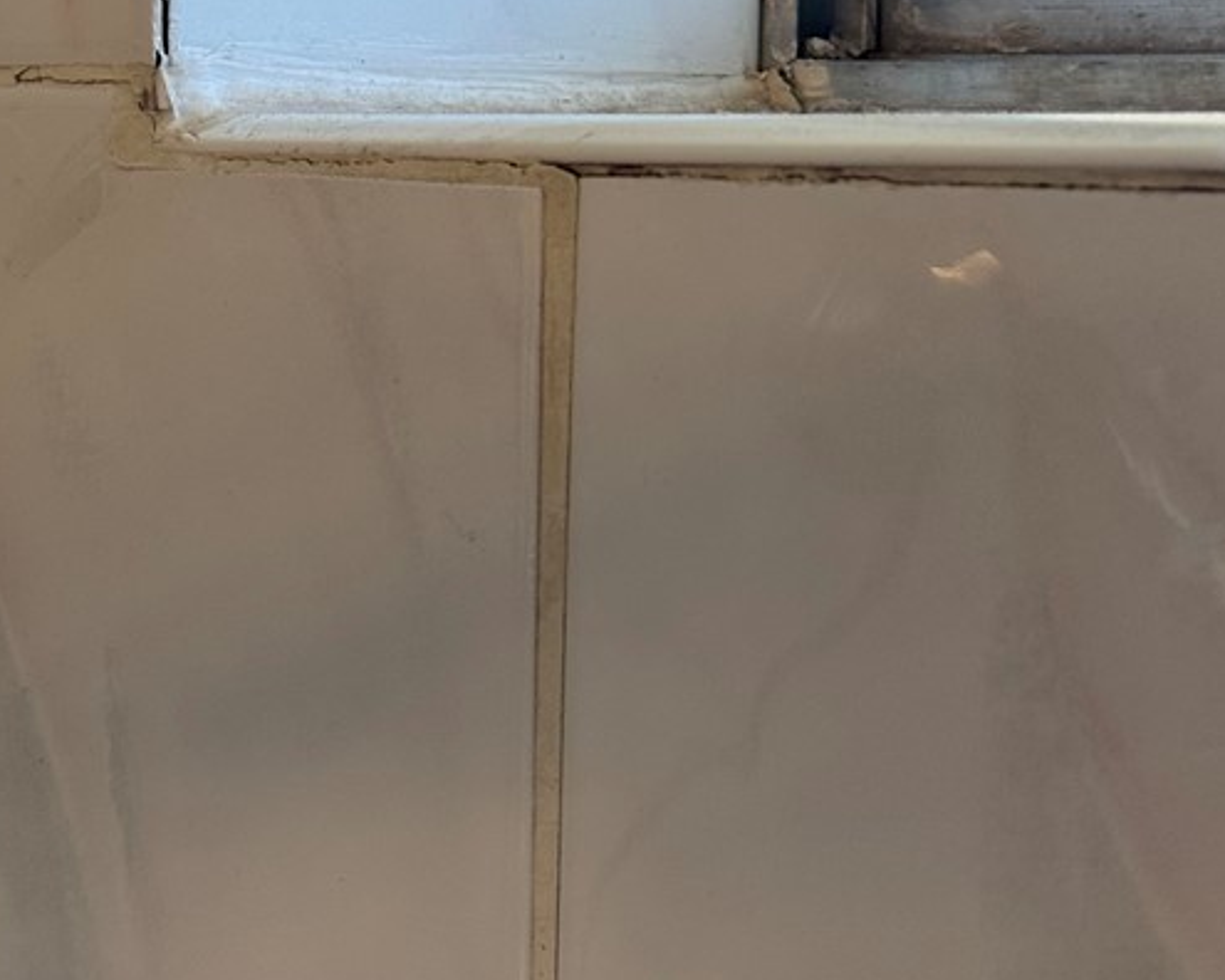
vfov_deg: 15.7
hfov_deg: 19.7
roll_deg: -0.3
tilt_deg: -0.3
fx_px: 3517
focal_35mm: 97
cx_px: 366
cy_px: 139
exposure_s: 1/231
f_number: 1.78
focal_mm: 6.76
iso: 64
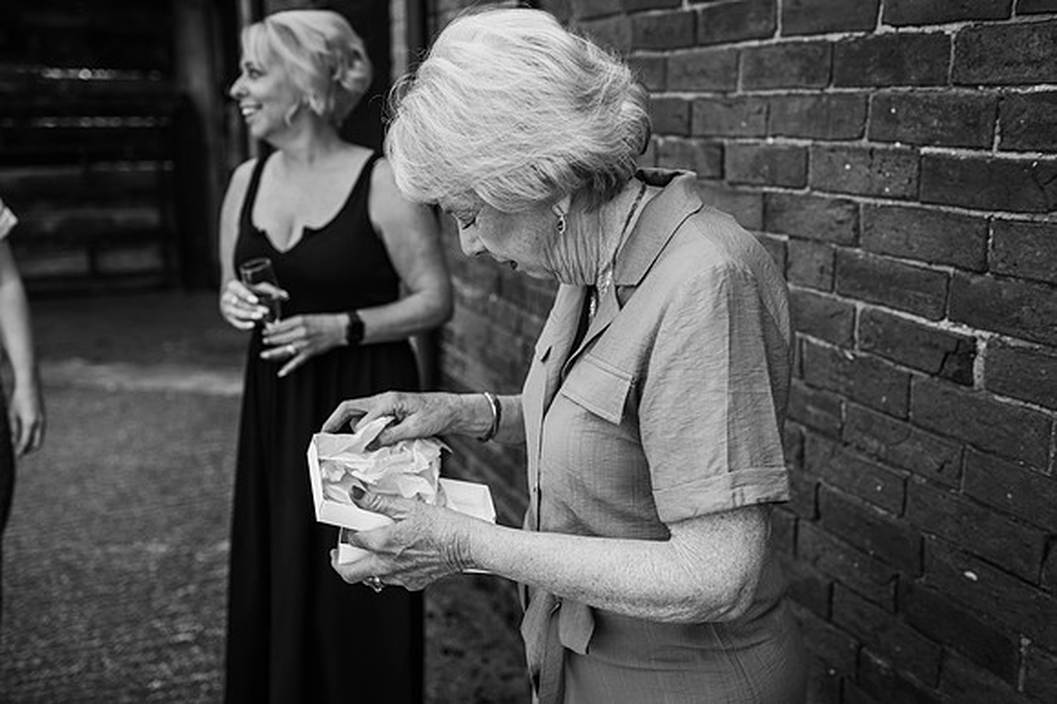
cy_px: 352
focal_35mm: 35
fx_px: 1027
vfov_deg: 37.8
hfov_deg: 54.5
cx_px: 528
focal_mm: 35
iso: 100
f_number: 2.8
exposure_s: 1/500
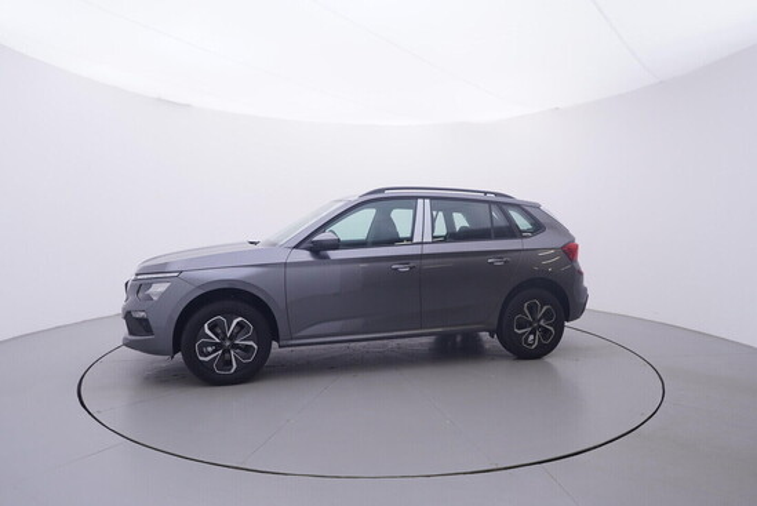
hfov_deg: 77.3
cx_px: 378
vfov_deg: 56.2
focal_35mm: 22
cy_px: 253
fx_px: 473
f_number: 5
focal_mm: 15
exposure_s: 1/80
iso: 200
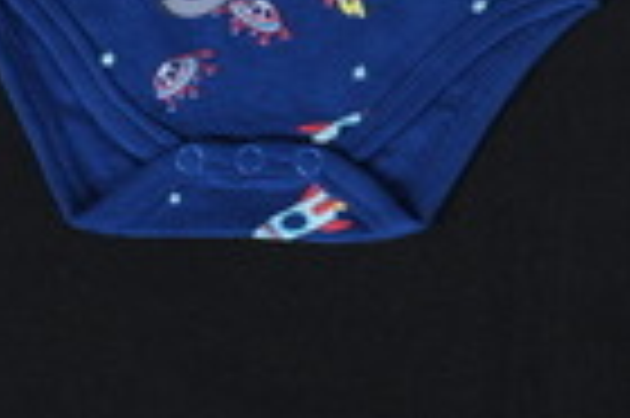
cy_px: -312
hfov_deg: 9.2
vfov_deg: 6.1
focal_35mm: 222
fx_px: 3880
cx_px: 666
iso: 250
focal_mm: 62
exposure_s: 1/160
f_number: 20
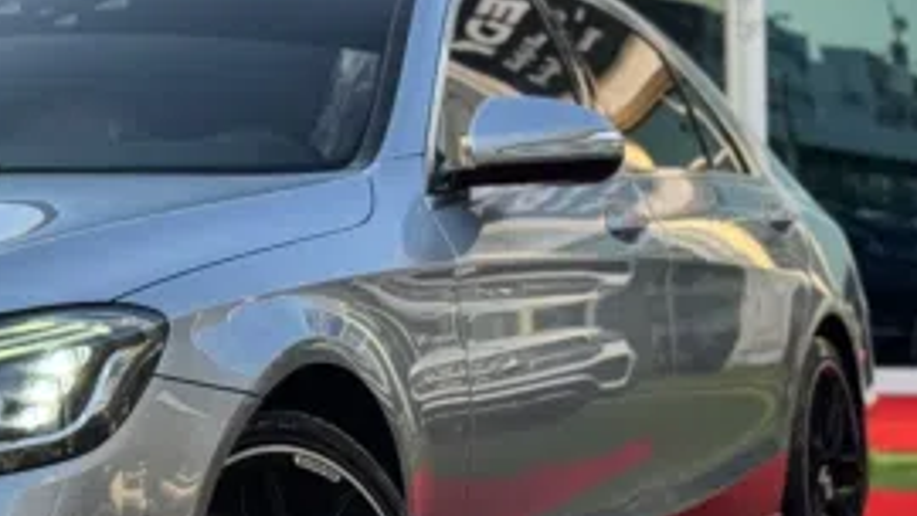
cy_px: 160
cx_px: -82
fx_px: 3016
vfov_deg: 9.8
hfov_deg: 16.8
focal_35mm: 124
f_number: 1.78
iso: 125
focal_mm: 6.76
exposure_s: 1/995
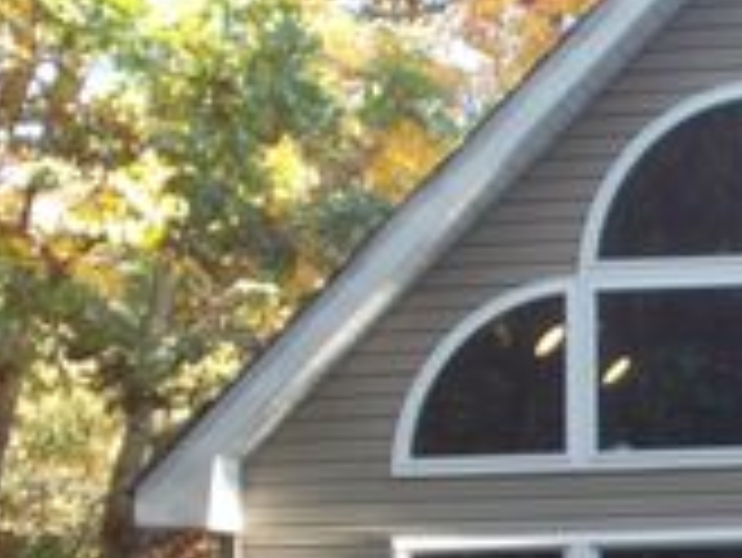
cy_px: 470
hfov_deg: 15.5
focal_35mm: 118
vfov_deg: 12.5
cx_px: 1084
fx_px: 2531
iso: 100
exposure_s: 1/30
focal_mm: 6.9
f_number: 3.9
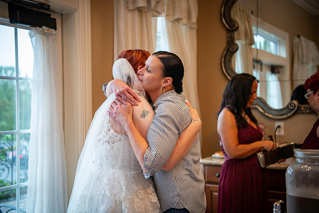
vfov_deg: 27.0
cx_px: 160
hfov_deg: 39.6
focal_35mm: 50
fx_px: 443
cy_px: 106
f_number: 2.8
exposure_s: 1/400
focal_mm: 50
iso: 800
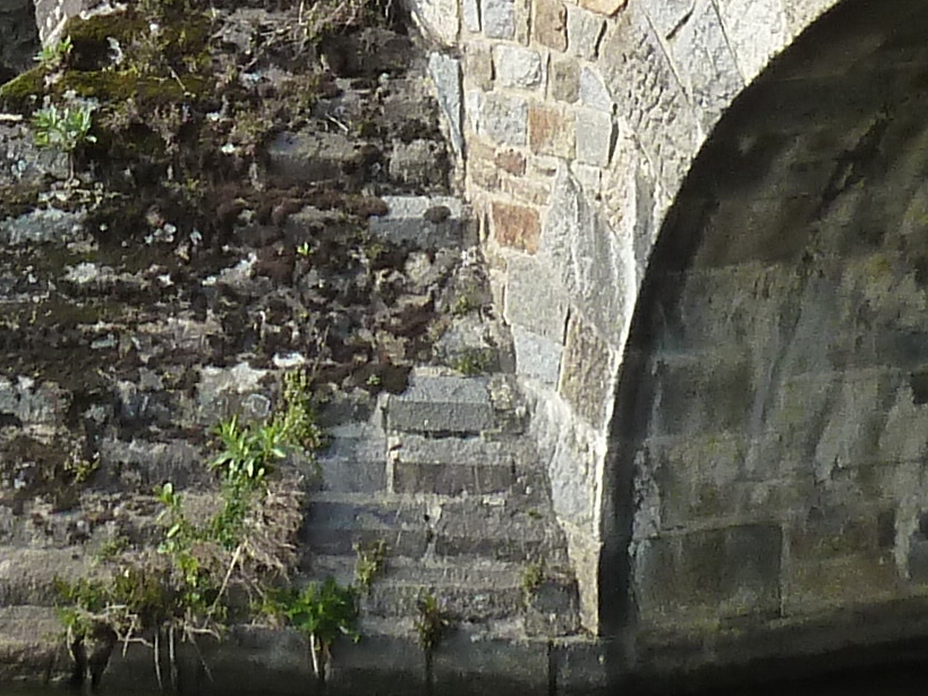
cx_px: 287
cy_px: -682
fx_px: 5763
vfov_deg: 6.7
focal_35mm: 215
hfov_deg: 9.2
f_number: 4
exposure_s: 1/160
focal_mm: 7.3
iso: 125
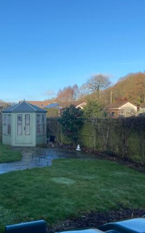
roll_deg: -0.2
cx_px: 12
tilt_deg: -0.3
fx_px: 234
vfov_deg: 52.8
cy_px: 117
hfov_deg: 32.5
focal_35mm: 37
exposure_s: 1/1330
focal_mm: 4.25
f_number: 1.8
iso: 32
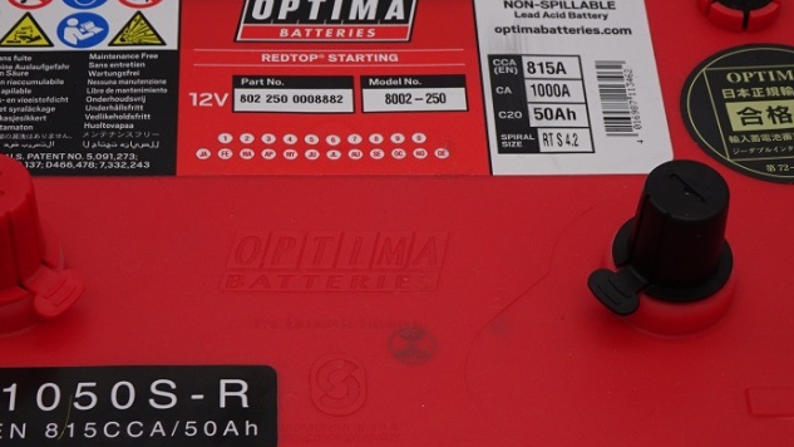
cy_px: 227
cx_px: 399
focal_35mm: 97
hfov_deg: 22.0
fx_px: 2042
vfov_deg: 12.5
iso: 160
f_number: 5
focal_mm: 14.99
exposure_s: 1/100
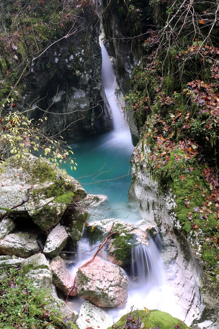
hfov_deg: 30.5
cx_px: 110
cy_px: 164
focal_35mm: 44
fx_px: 401
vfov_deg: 44.5
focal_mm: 29.2
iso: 800
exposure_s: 6.5
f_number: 11
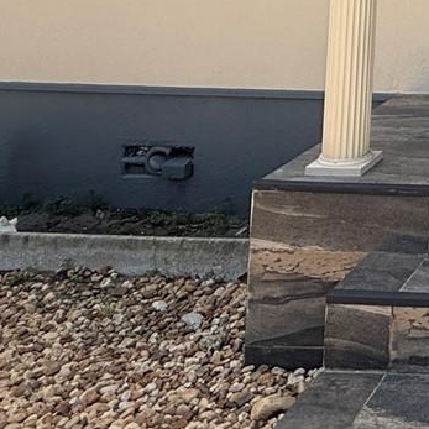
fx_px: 799
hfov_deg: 22.5
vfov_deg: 25.5
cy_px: -142
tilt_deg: +4.3
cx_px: 700
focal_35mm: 57
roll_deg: -1.6
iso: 50
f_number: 2.2
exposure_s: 1/694
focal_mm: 2.22
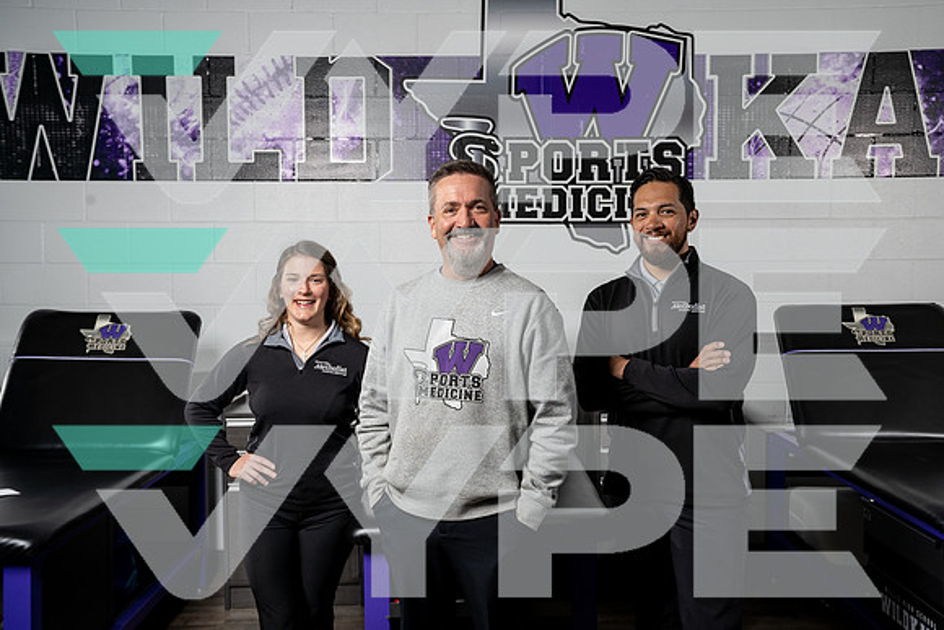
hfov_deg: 50.7
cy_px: 315
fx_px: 997
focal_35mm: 38
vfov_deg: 35.1
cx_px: 472
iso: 200
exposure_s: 1/250
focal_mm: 38
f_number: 8
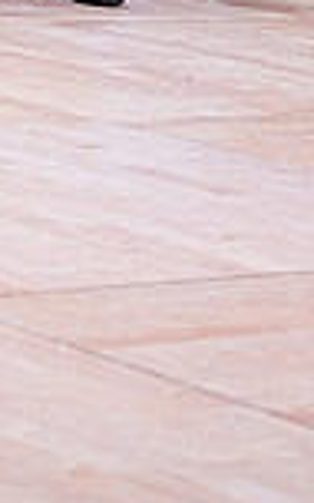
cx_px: -157
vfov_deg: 7.4
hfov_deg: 4.8
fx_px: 3738
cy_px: -437
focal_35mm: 273
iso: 2000
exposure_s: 1/400
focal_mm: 70
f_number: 4
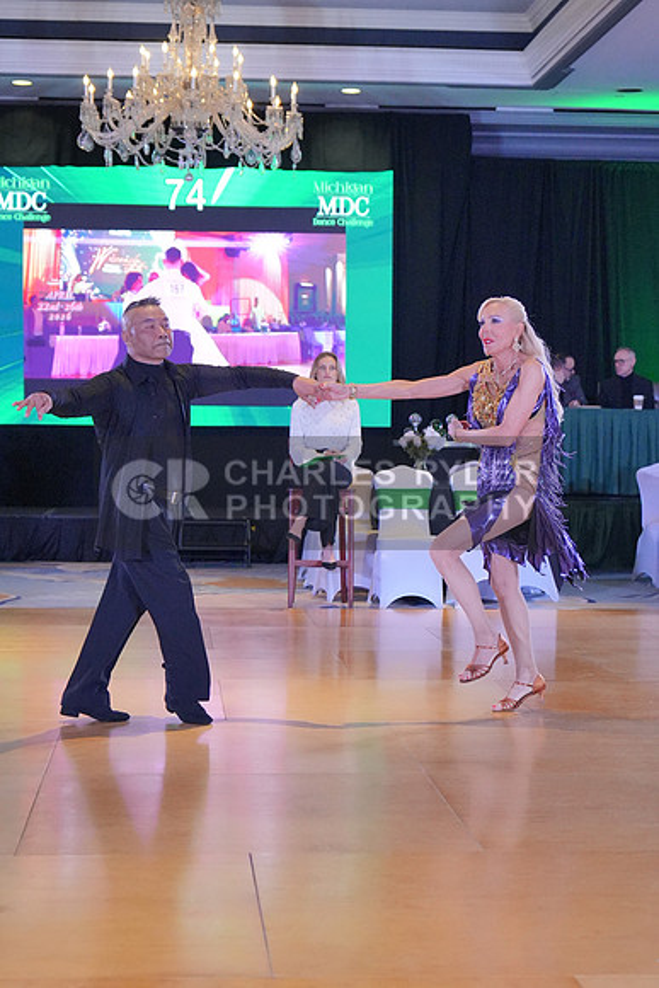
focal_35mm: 72
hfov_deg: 18.9
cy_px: 494
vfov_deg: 28.1
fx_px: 1976
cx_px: 330
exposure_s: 1/500
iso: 5000
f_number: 3.2
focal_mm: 48
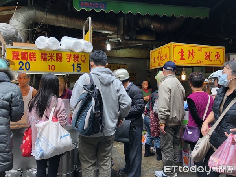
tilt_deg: -2.8
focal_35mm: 28
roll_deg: -0.8
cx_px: 118
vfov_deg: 49.7
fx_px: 191
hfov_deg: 63.4
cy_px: 88
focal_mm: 3.99
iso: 32
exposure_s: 1/120
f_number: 1.8
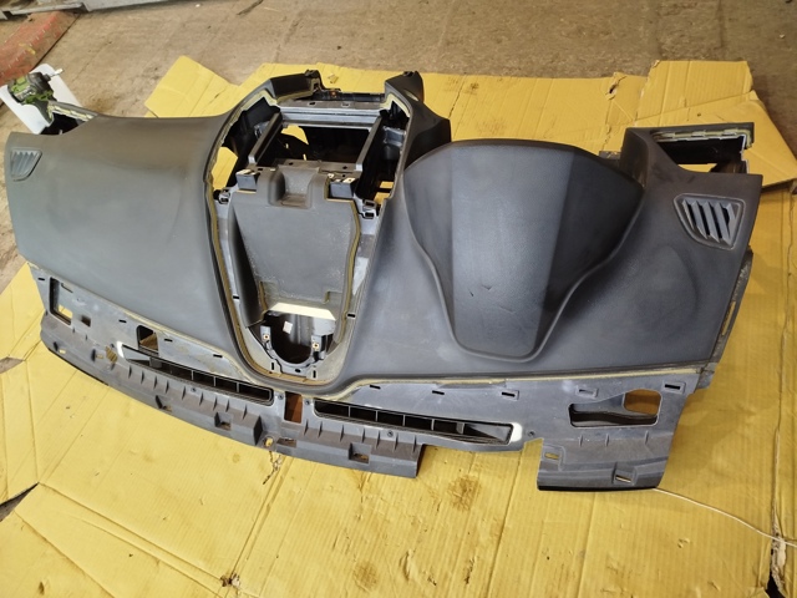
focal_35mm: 24
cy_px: 299
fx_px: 553
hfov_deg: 71.6
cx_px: 398
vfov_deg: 56.8
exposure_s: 1/33
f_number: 1.7
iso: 400
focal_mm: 5.31
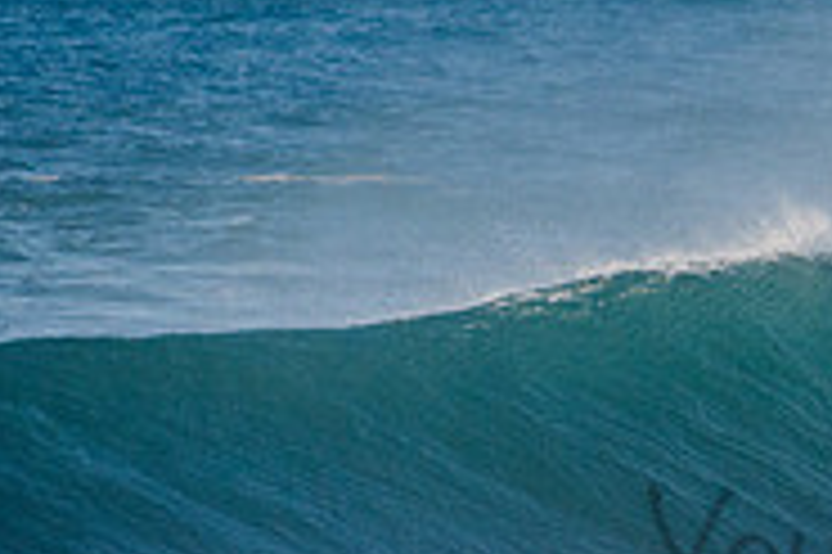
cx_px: 1403
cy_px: 488
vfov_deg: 0.7
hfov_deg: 1.1
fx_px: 44425
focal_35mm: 1924
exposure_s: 1/1600
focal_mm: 500
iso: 140
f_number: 5.6
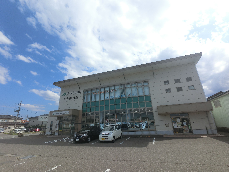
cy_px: 86
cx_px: 114
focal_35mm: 16
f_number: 2.8
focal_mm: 2.87
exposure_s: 1/1600
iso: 64
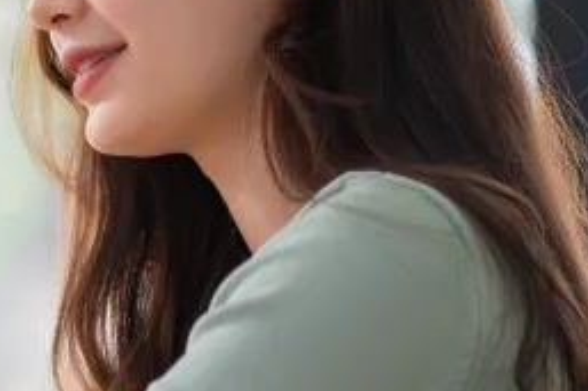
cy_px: 257
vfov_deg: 4.1
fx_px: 5403
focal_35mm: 331
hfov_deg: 6.2
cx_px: -311
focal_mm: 85
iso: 400
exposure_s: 1/250
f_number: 2
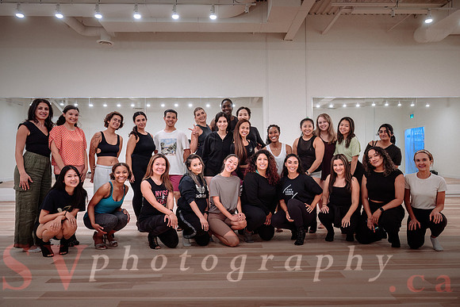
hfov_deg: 71.8
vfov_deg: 51.6
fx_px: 317
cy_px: 154
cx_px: 230
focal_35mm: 25
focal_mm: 24
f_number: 2.8
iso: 1600
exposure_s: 1/160
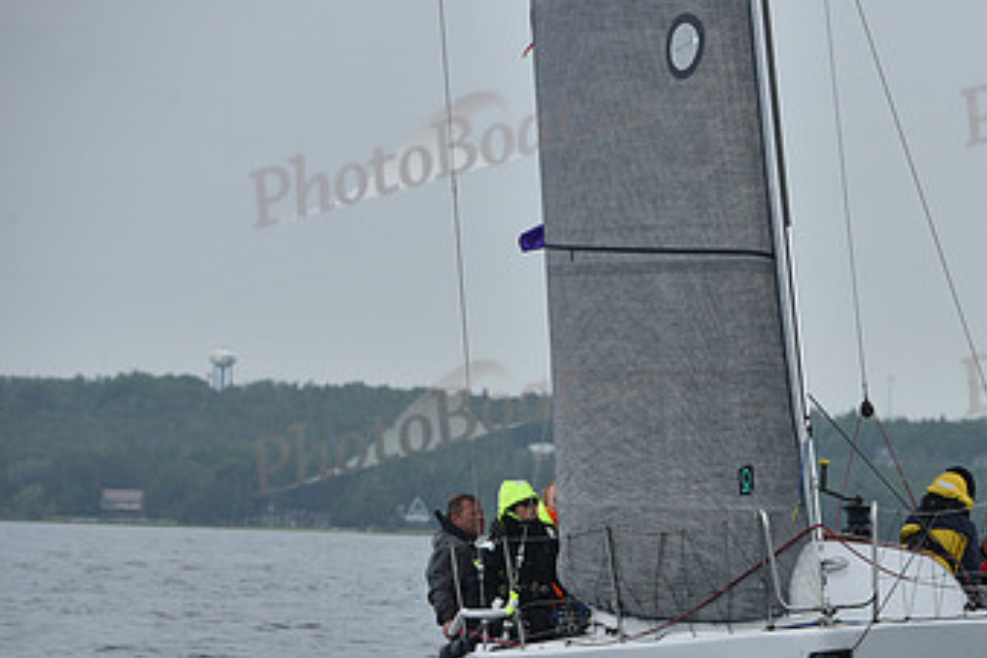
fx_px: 9376
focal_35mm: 342
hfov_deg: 6.0
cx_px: 812
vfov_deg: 4.0
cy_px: 531
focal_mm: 200
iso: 250
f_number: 8
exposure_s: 1/800
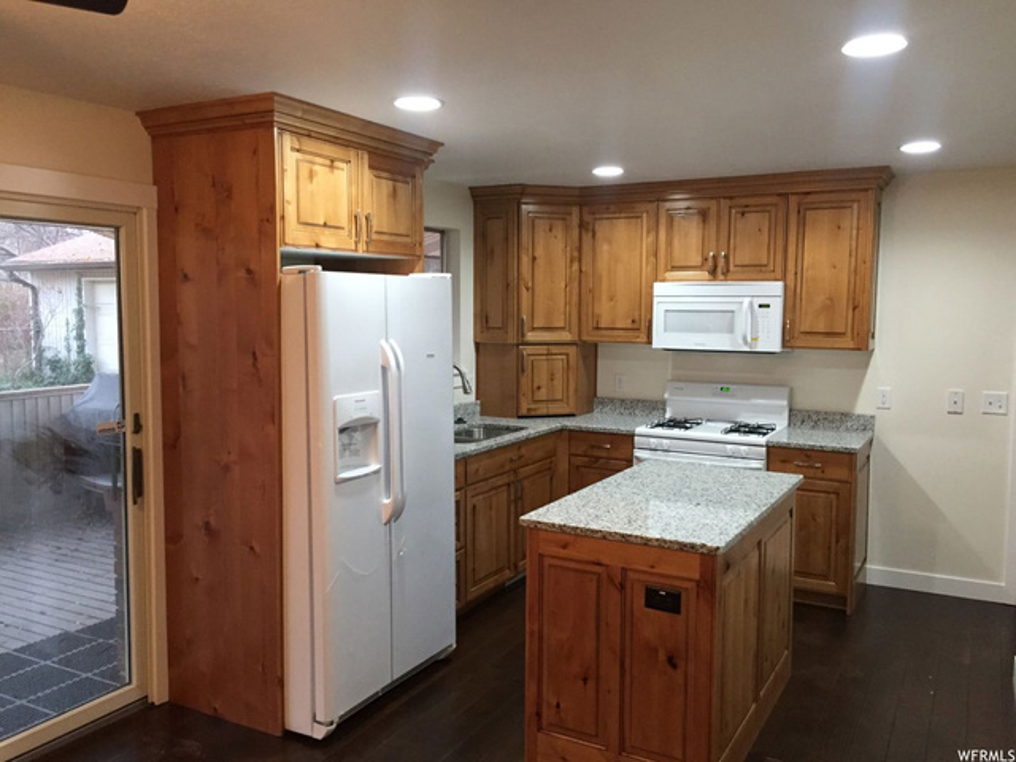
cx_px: 508
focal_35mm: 29
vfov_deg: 48.2
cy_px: 381
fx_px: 851
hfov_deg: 61.7
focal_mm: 4.15
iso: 160
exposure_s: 1/30
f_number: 2.2
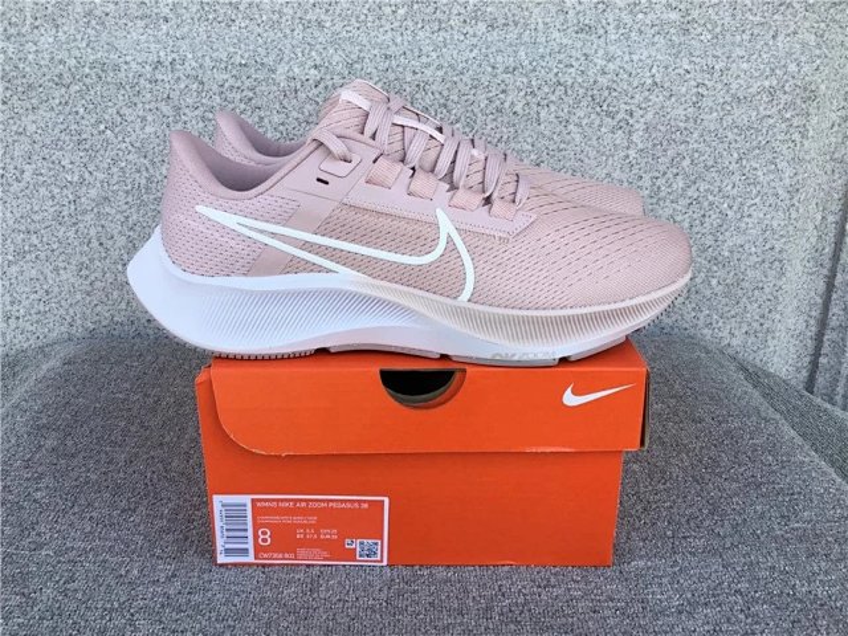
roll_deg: -0.2
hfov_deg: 58.4
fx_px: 759
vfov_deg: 45.4
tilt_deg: -20.6
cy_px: 318
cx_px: 424
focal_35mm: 31
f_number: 2.4
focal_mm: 3.3
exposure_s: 1/206
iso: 25
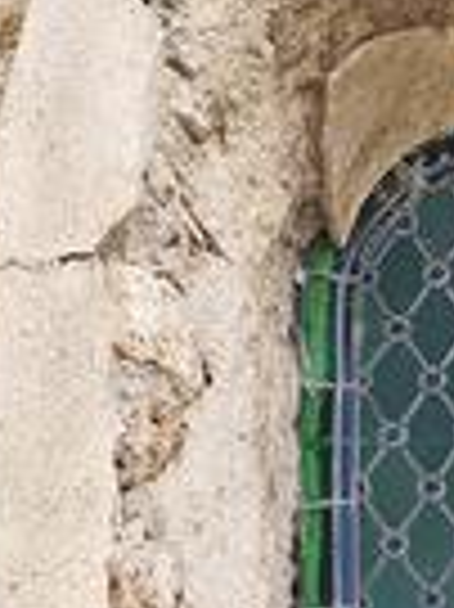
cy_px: 685
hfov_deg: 7.2
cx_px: 593
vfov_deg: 9.6
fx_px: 3573
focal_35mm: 204
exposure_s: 1/120
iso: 50
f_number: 1.9
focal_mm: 6.12
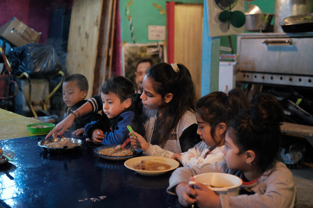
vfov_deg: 25.5
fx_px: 461
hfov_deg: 37.5
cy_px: 104
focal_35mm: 53
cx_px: 156
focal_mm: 35
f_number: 2
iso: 1000
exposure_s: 1/52
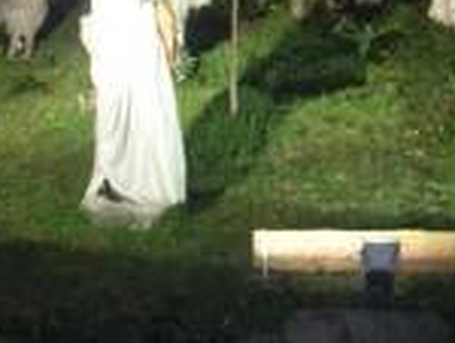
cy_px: -46
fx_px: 1330
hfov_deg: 18.8
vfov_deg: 14.3
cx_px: 467
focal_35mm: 101
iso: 200
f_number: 2.8
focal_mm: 5.8
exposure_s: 1/7.7
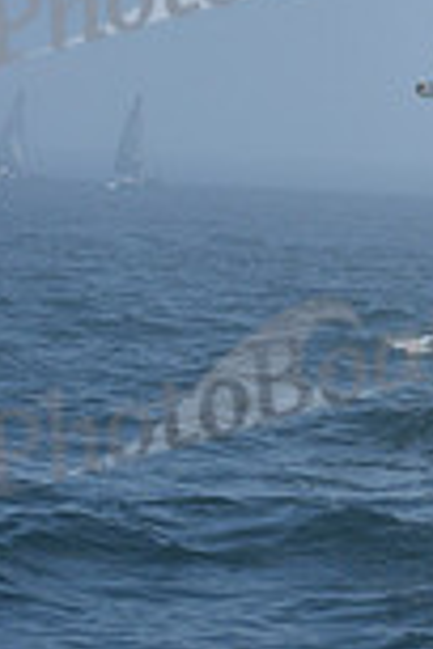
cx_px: 800
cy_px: -322
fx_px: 4799
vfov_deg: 7.6
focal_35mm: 266
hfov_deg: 5.1
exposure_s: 1/1250
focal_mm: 70
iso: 320
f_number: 9
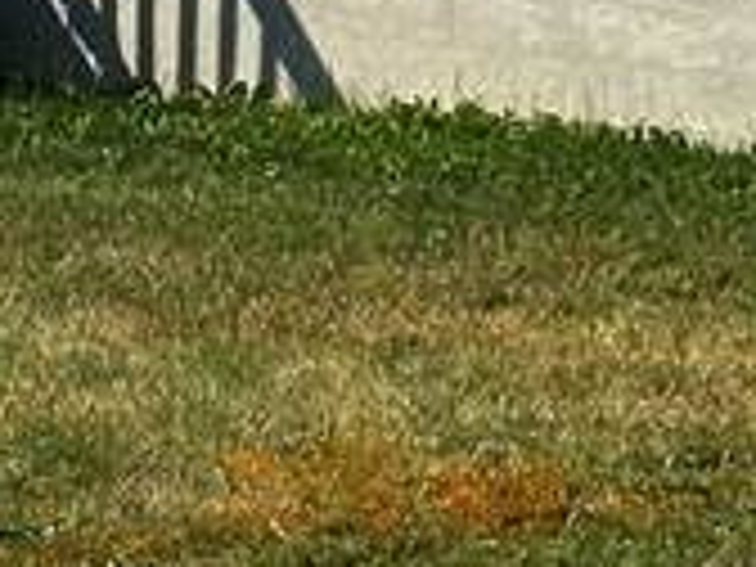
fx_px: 6399
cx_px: 490
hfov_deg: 6.8
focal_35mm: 293
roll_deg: -1.4
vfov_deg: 4.9
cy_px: -788
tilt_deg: +3.2
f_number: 1.78
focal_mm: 6.86
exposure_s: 1/4016
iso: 64
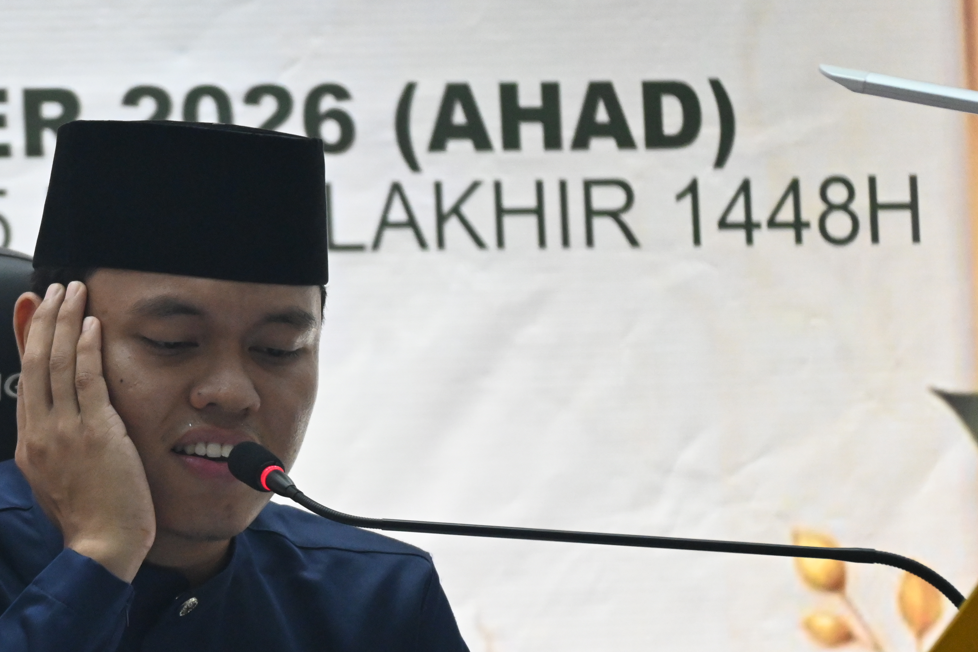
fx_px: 17549
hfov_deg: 3.2
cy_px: 402
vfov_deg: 2.1
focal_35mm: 646
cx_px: 137
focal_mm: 250
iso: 3200
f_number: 6.3
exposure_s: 1/200
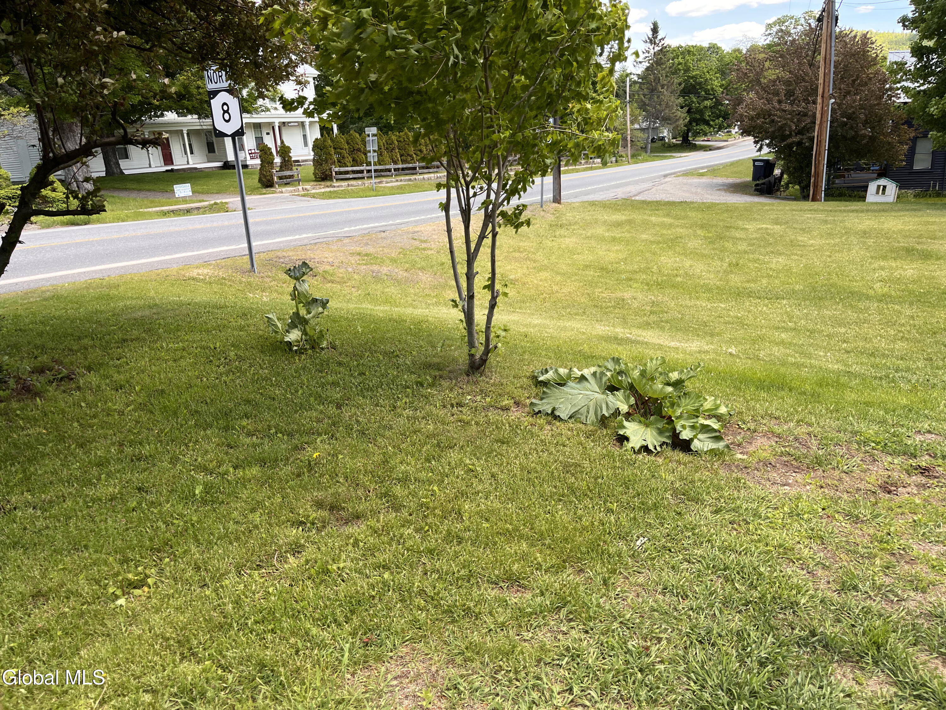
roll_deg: +4.0
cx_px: 473
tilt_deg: -16.9
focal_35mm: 26
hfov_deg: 67.3
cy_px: 355
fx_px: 711
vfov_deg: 53.1
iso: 50
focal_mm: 5.1
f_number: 1.6
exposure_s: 1/432
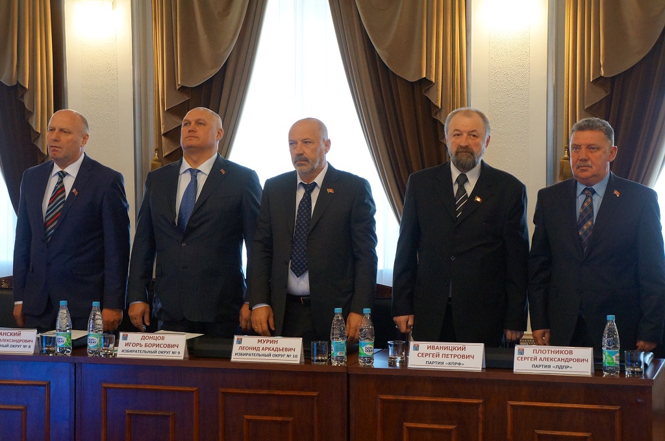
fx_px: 1522
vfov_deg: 16.5
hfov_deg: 24.6
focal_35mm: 82
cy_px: 220
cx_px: 332
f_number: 5.6
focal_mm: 55
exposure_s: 1/160
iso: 2000
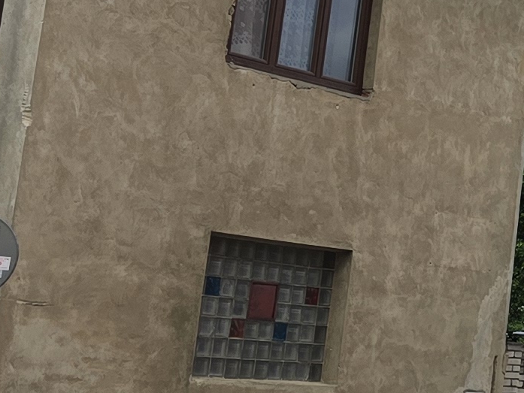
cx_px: 1474
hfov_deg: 11.0
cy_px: -7
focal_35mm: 132
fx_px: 1998
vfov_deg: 11.1
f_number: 1.7
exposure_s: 1/960
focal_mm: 6.3
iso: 12
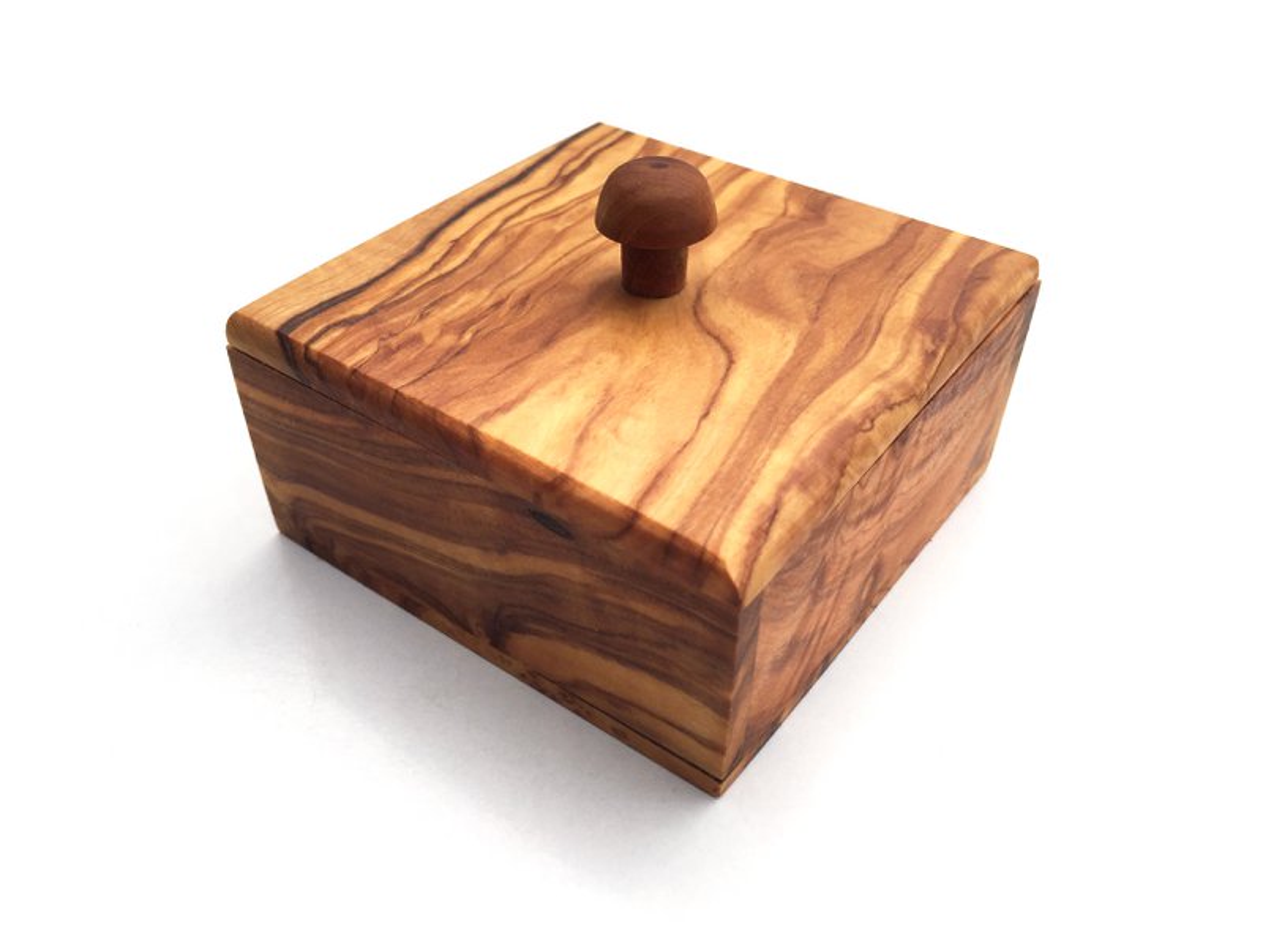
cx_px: 632
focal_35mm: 29
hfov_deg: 61.7
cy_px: 474
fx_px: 1058
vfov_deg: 48.2
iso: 32
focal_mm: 4.15
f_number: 2.2
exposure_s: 1/618
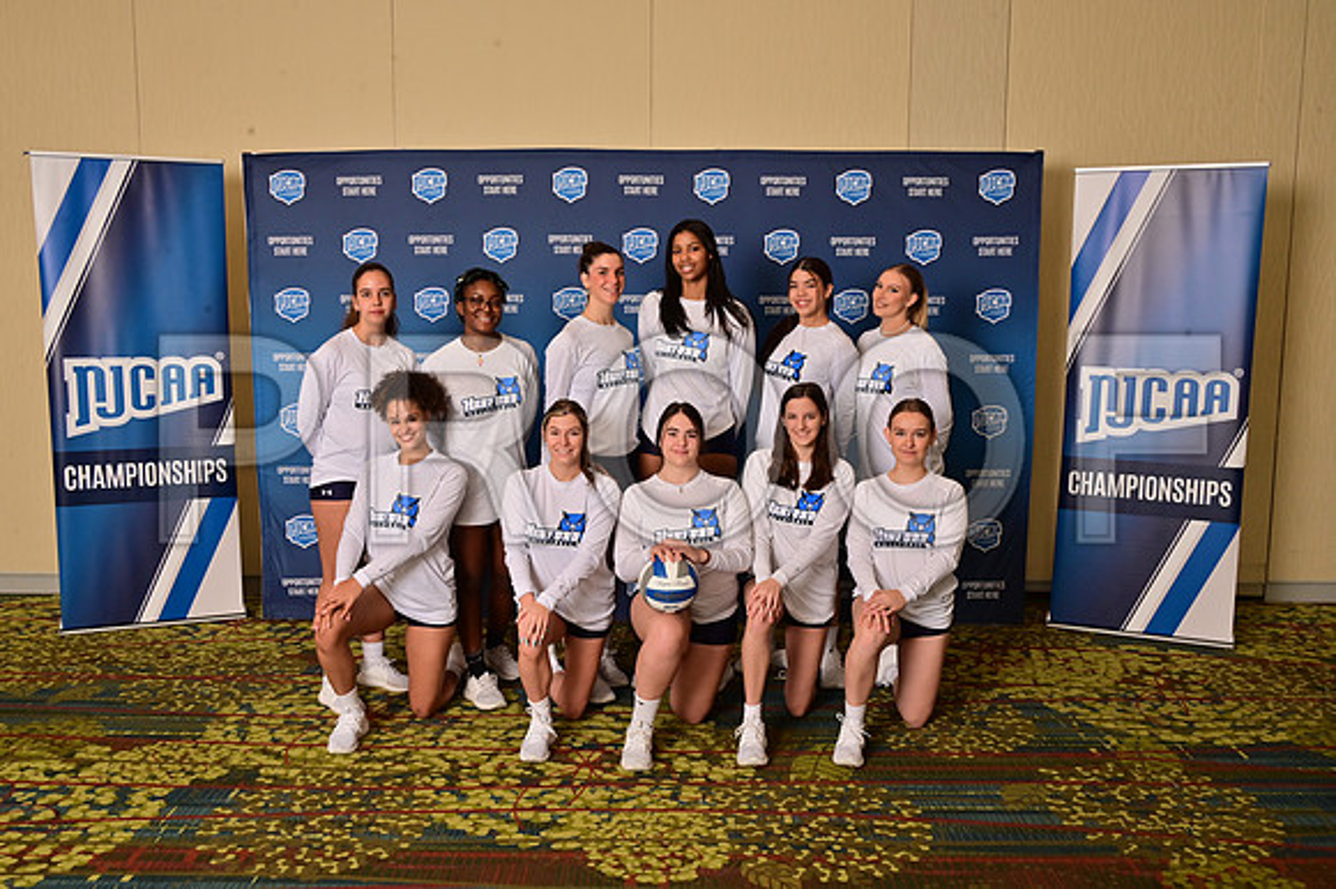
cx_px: 668
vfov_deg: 41.1
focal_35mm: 32
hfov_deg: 58.7
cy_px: 444
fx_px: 1187
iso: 400
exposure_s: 1/125
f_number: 13
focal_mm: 32
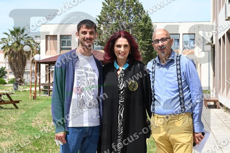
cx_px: 115
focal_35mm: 64
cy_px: 76
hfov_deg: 31.4
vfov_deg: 21.2
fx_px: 409
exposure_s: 1/160
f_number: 13
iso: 250
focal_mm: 64
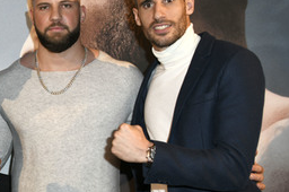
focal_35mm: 67
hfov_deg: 29.5
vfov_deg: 20.2
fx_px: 537
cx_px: 59
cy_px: 120
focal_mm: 38
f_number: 6.3
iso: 500
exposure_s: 1/125
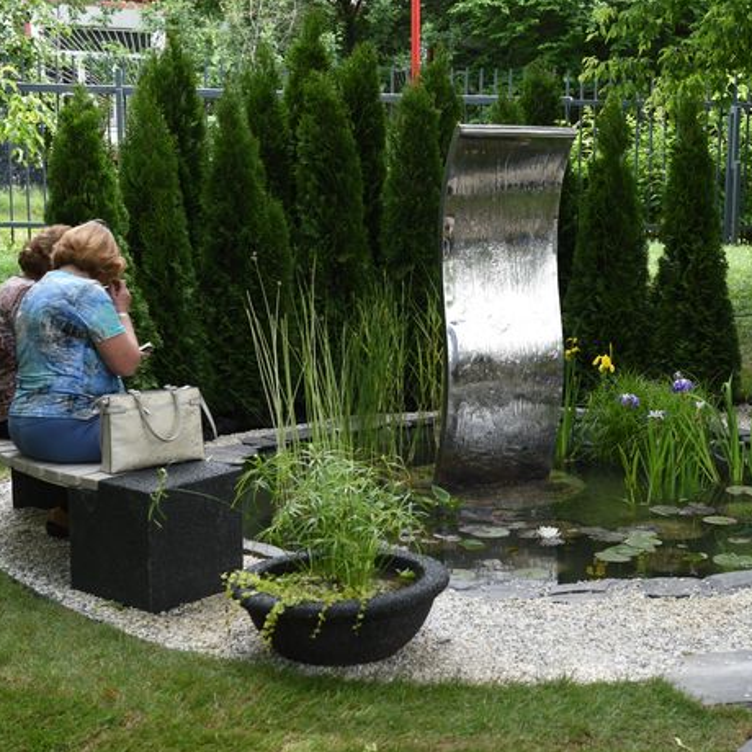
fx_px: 1524
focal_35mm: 62
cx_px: 515
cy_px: 378
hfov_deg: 27.5
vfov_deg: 27.7
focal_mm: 48
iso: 250
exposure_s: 1/250
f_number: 5
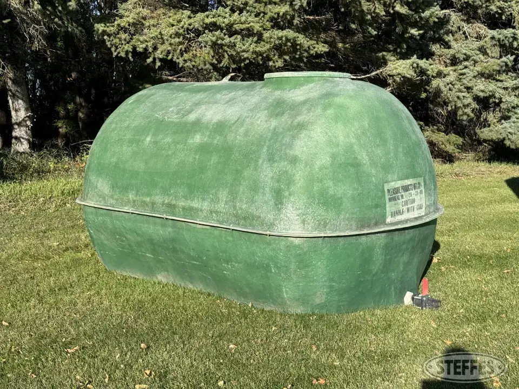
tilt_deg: -7.5
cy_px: 194
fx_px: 720
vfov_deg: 30.3
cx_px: 260
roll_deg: -0.4
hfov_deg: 39.7
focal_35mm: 48
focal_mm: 6.86
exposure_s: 1/2959
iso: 64
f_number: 1.78
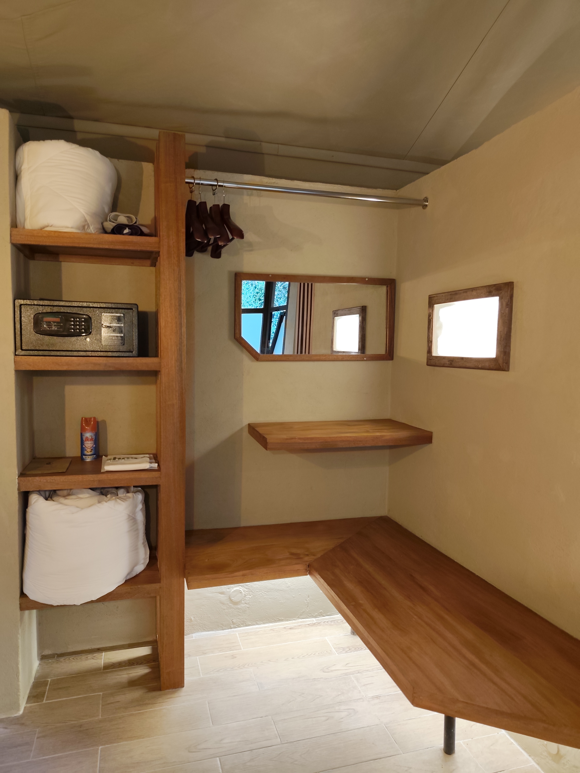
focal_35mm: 23
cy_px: 386
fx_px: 514
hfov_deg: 58.9
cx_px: 290
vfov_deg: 73.9
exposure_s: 1/33.3
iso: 500
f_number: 1.65
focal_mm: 6.19
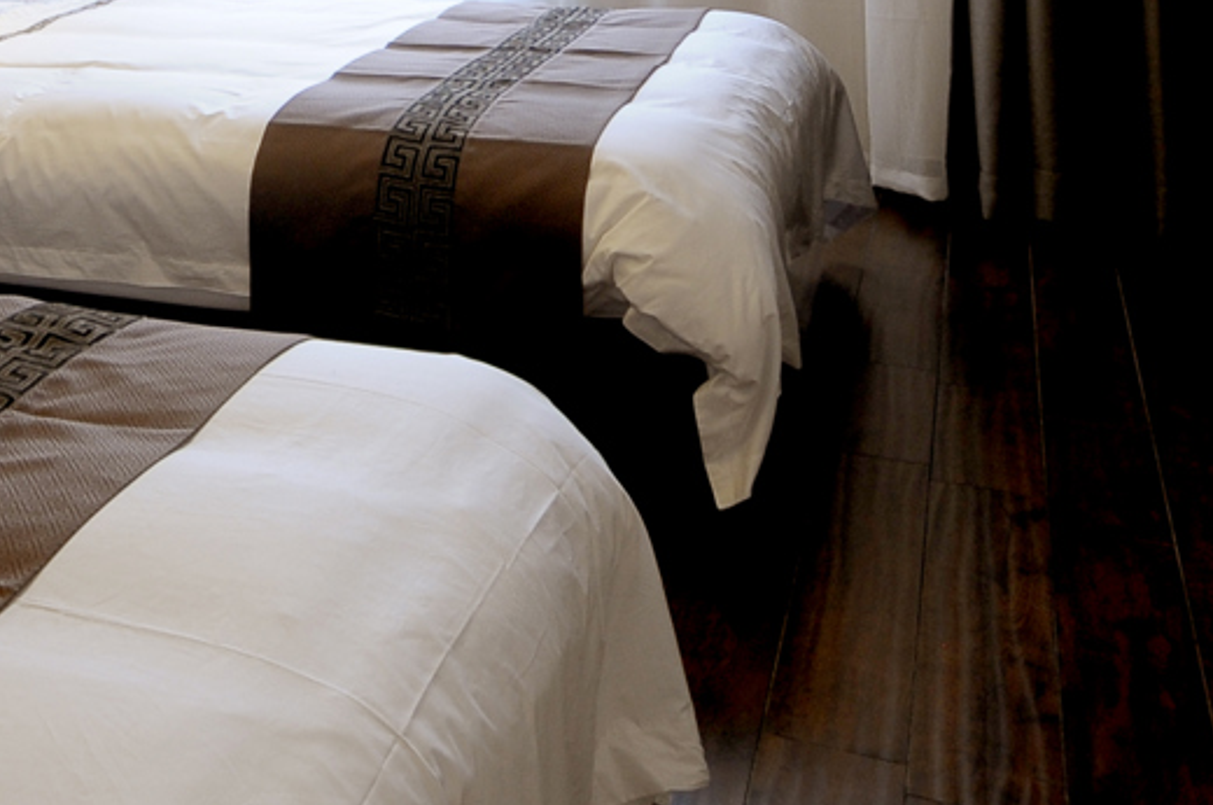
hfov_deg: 35.8
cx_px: 45
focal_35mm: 51
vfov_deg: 22.3
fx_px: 1716
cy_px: -359
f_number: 6.3
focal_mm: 10
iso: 200
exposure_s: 1/8
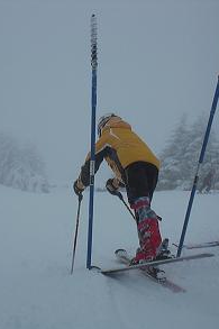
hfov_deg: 25.0
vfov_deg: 36.9
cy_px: 167
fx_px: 493
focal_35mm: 54
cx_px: 93
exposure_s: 1/1250
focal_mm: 6.3
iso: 200
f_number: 5.6
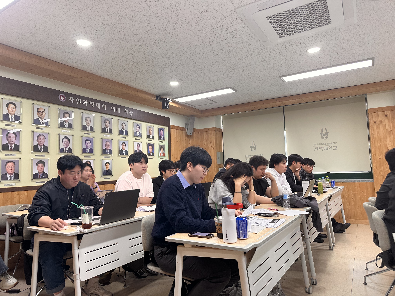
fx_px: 274
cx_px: 198
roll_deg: +2.0
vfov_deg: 56.8
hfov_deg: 71.6
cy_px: 148
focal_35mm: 24
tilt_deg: +1.8
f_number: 1.78
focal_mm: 6.86
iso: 160
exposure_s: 1/120
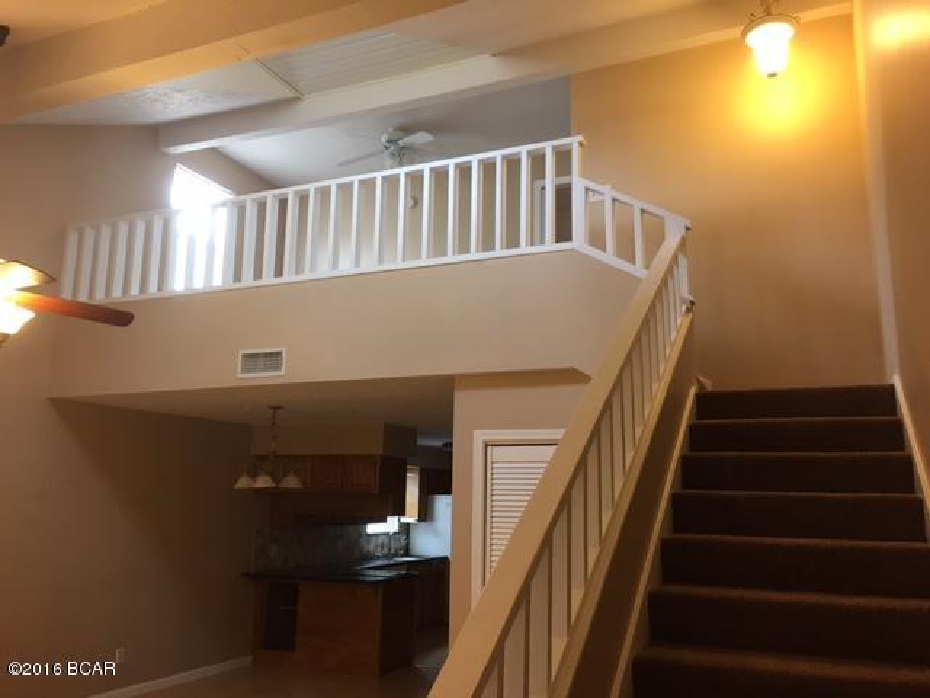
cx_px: 465
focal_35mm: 29
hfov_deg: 61.7
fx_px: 779
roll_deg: -1.1
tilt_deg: +12.8
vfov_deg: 48.2
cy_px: 349
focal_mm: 4.15
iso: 80
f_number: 2.2
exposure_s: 1/30
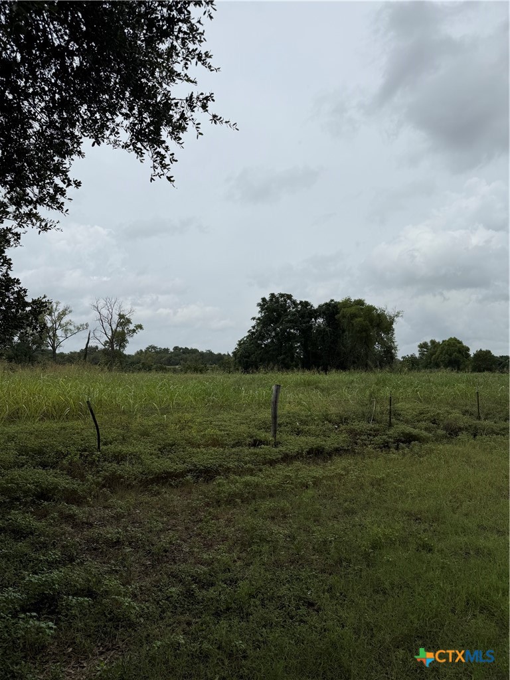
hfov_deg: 56.8
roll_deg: +0.2
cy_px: 340
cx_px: 255
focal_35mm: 24
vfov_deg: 71.6
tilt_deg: +3.9
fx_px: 471
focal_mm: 6.76
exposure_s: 1/10309
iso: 80
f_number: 1.78
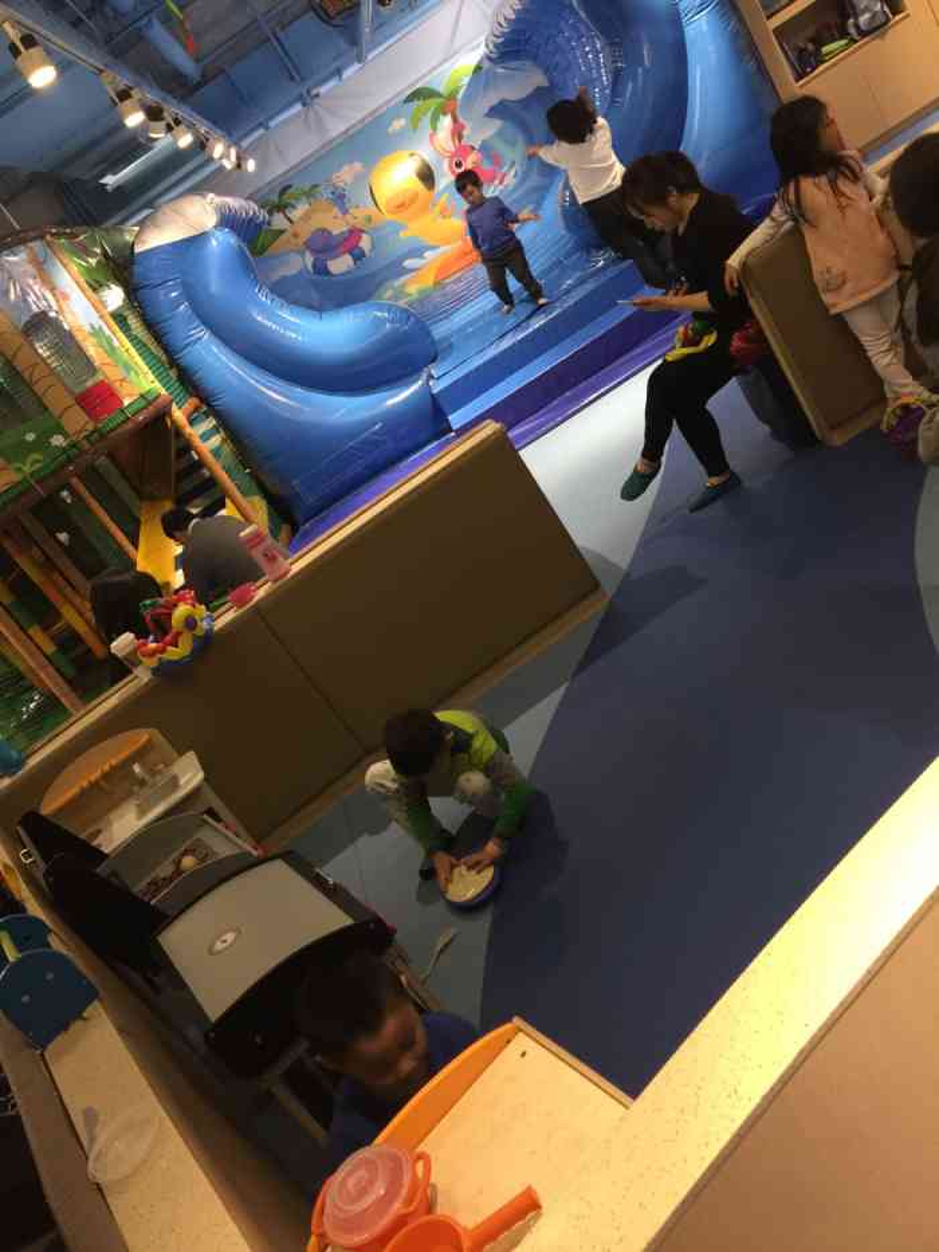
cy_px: 626
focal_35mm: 29
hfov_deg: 48.2
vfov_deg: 61.7
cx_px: 470
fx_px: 1049
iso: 80
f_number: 2.2
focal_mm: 4.15
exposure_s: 1/17
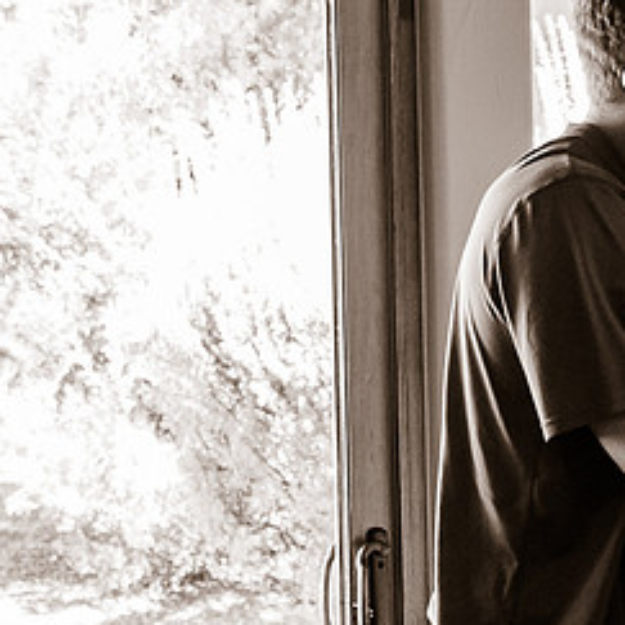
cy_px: 379
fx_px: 3677
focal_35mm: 180
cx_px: 540
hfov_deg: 9.7
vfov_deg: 9.7
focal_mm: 44
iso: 1250
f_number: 4
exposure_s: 1/160
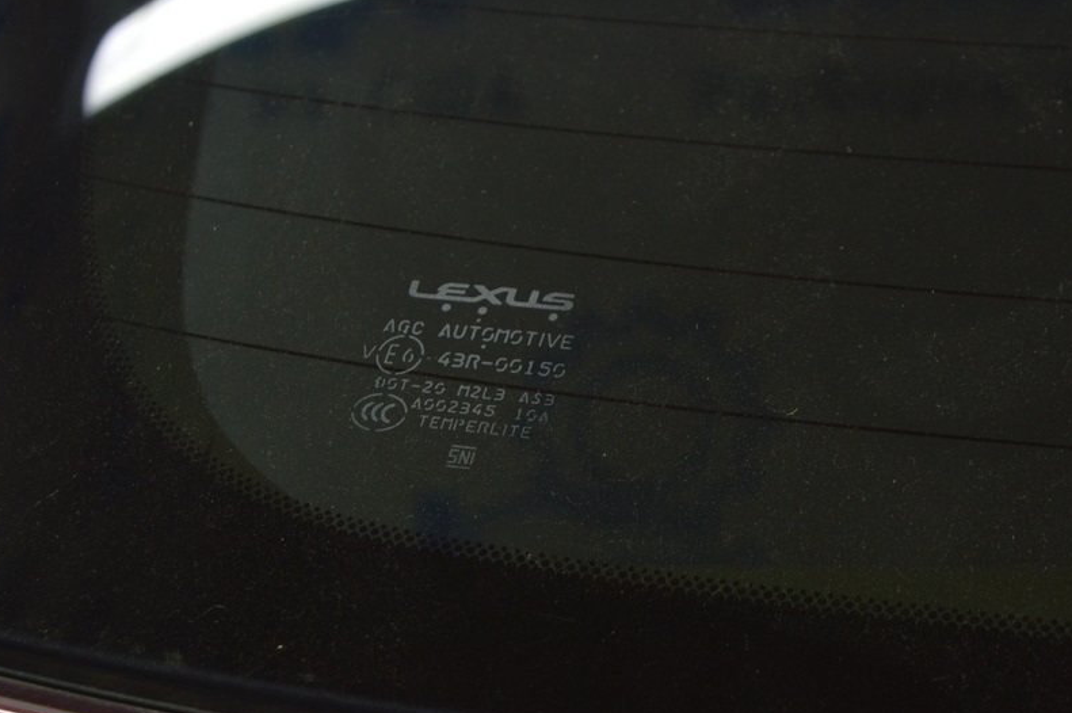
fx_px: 3005
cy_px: 346
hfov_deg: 20.2
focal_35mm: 101
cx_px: 438
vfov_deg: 13.5
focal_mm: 52
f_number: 5.6
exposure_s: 1/40
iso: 400
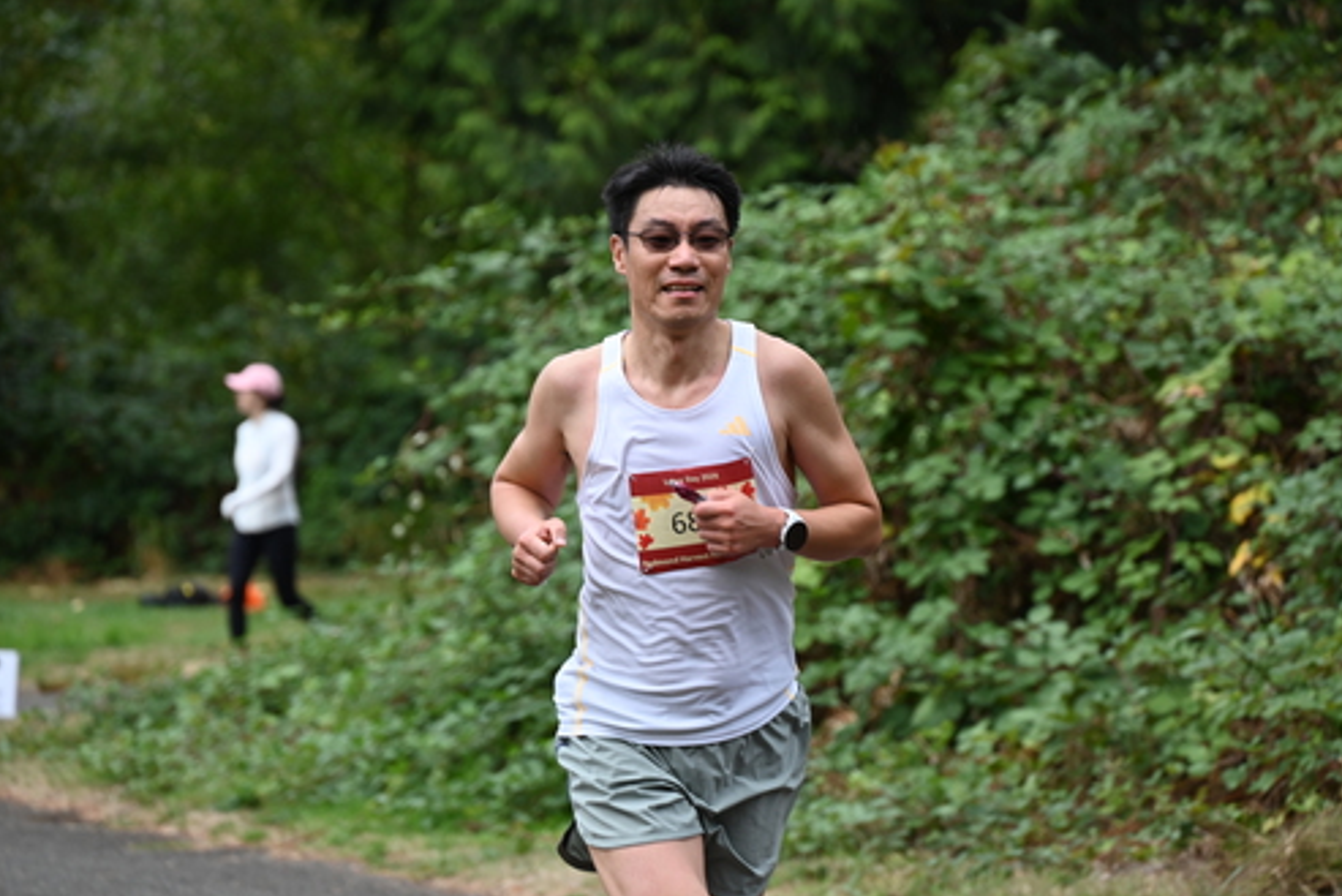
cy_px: 443
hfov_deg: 9.2
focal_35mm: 223
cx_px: 667
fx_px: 8315
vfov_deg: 6.2
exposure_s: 1/250
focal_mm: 200
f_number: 6.3
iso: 450
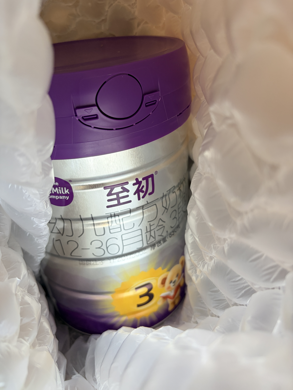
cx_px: 146
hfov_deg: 53.1
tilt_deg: -54.7
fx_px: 293
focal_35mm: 26
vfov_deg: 67.3
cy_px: 195
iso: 125
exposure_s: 1/76
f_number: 1.6
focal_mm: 5.96
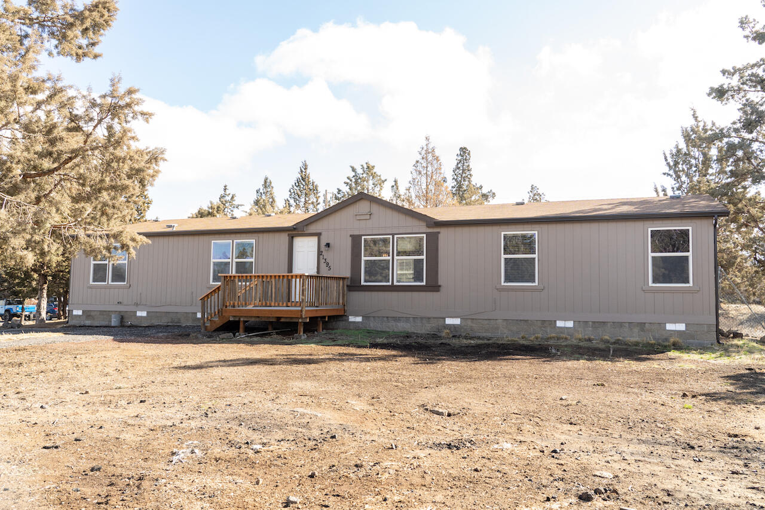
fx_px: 595
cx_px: 382
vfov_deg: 46.4
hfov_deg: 65.5
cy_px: 255
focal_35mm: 28
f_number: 8
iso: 800
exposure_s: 1/320
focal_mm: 28
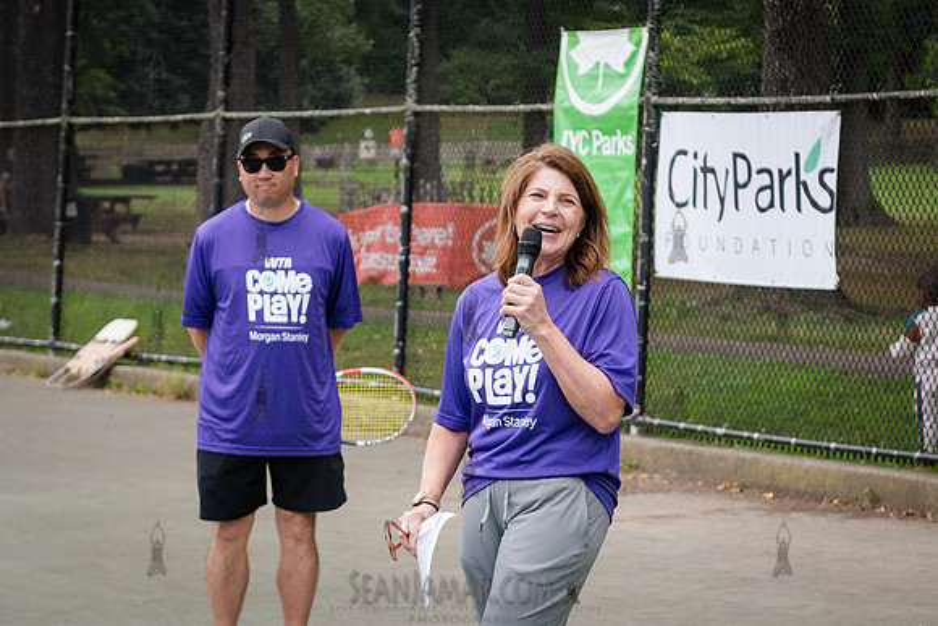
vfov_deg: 10.5
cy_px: 340
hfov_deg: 15.6
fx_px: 3417
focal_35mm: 131
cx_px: 527
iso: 1600
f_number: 4.5
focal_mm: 70
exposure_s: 1/1000
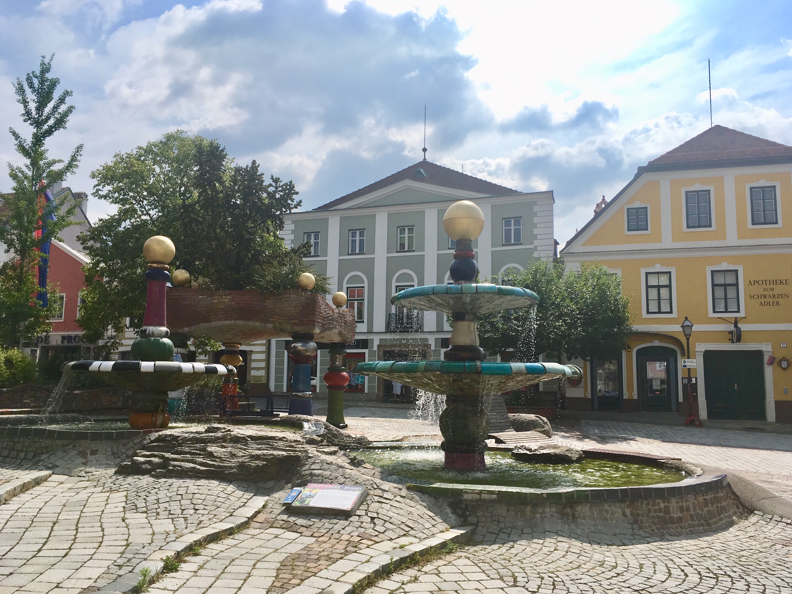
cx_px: 396
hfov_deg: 60.0
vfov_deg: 46.8
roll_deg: -0.1
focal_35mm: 30
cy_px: 302
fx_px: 686
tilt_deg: +7.6
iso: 25
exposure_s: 1/2747
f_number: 2.2
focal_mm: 4.15
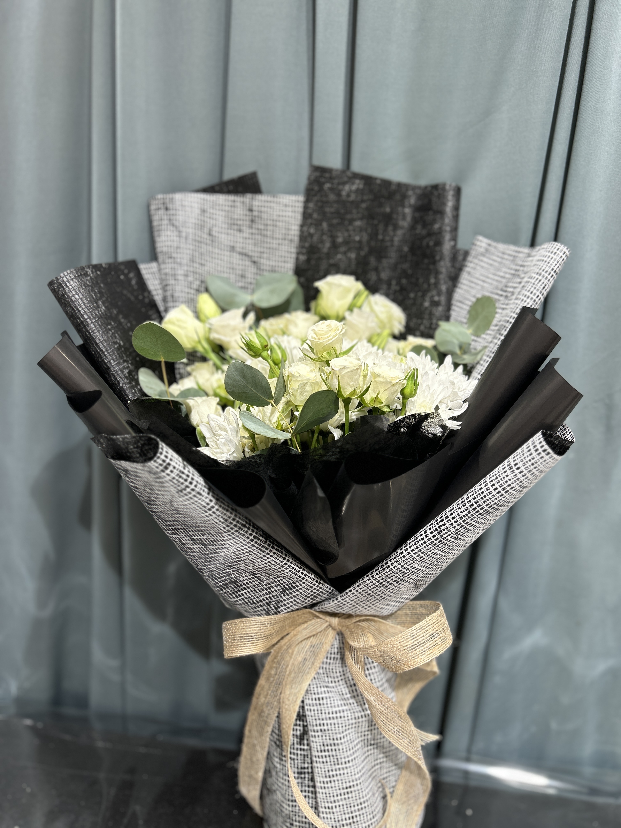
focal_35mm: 26
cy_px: 414
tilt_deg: -13.1
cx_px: 310
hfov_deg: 53.1
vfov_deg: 67.3
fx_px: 622
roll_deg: -3.7
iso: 40
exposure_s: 1/120
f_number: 1.5
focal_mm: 5.7
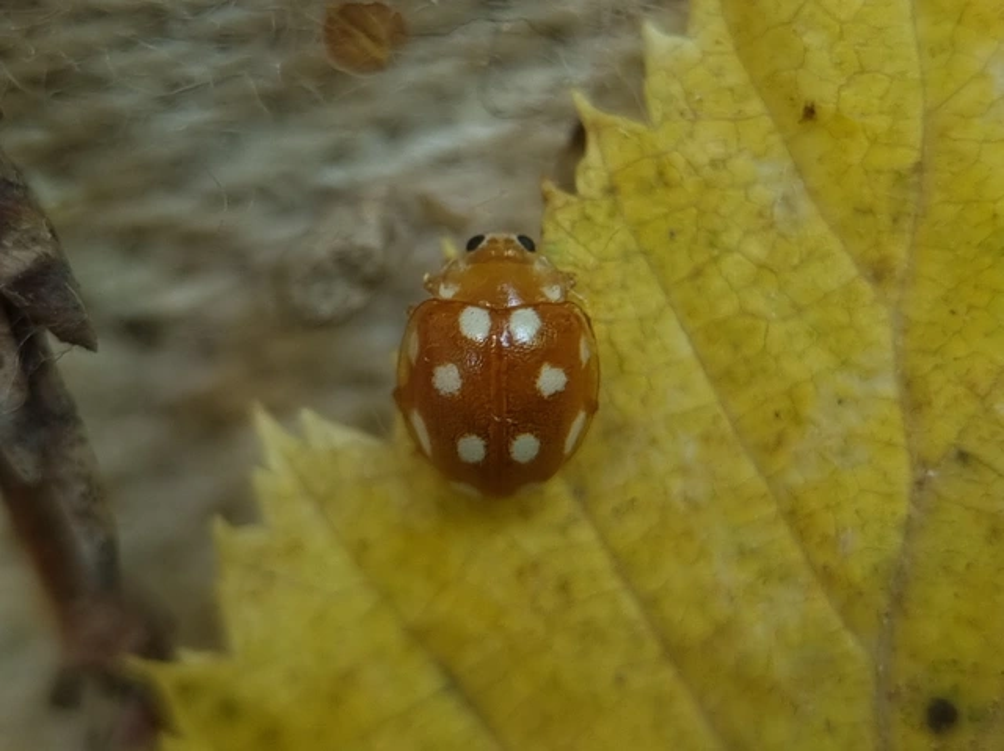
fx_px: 754
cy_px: 376
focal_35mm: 26
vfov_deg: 53.0
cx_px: 502
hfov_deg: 67.3
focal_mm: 5.4
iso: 64
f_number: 1.8
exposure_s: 1/50
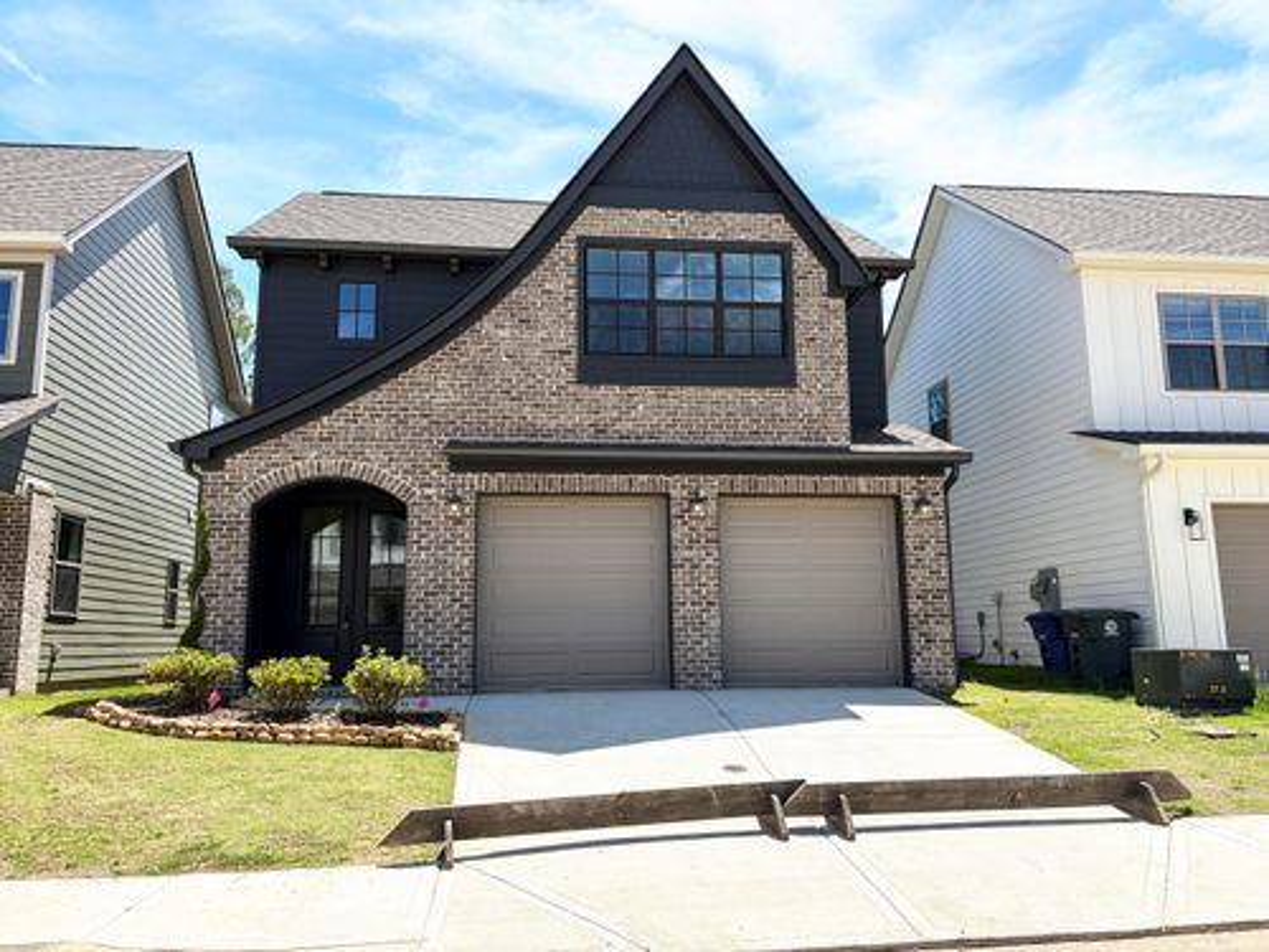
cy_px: 476
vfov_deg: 53.1
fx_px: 953
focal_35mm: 26
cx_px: 634
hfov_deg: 67.3
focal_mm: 5.96
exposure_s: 1/3125
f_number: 1.6
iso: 50
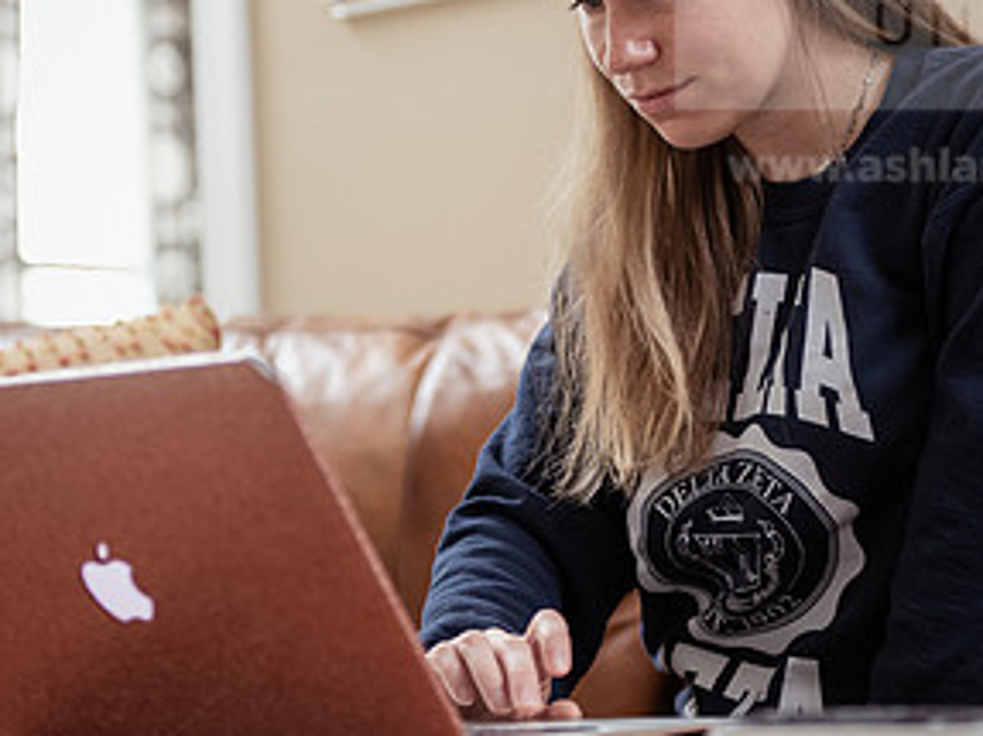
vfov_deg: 13.5
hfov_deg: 18.0
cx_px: 572
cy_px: 238
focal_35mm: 109
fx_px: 3094
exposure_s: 1/200
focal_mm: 56
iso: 800
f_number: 2.8
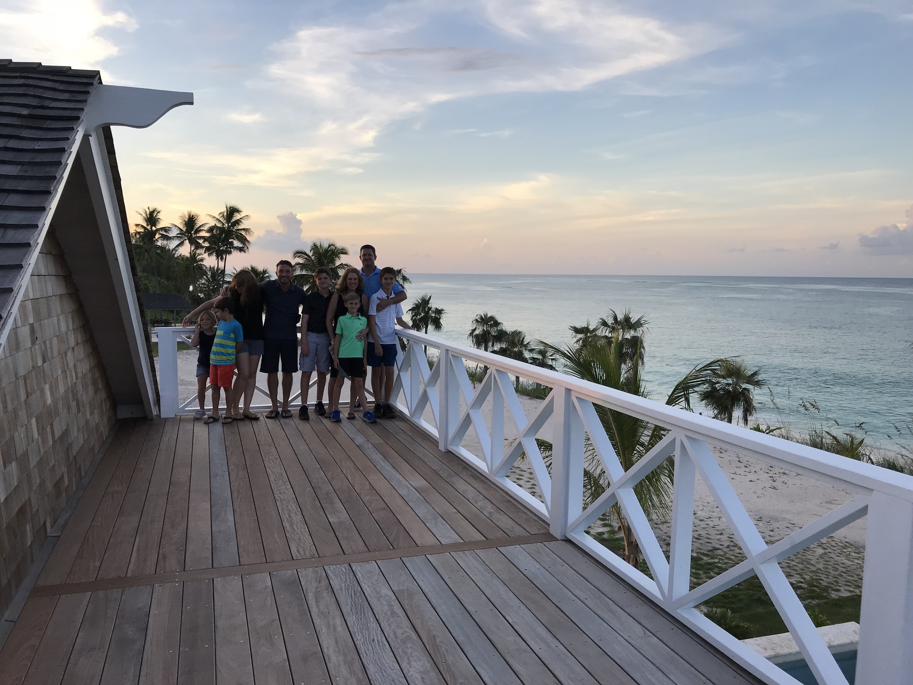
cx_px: 456
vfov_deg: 49.7
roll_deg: -1.3
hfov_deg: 63.4
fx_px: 739
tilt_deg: -4.5
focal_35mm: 28
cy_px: 342
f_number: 1.8
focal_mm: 3.99
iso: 20
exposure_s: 1/245
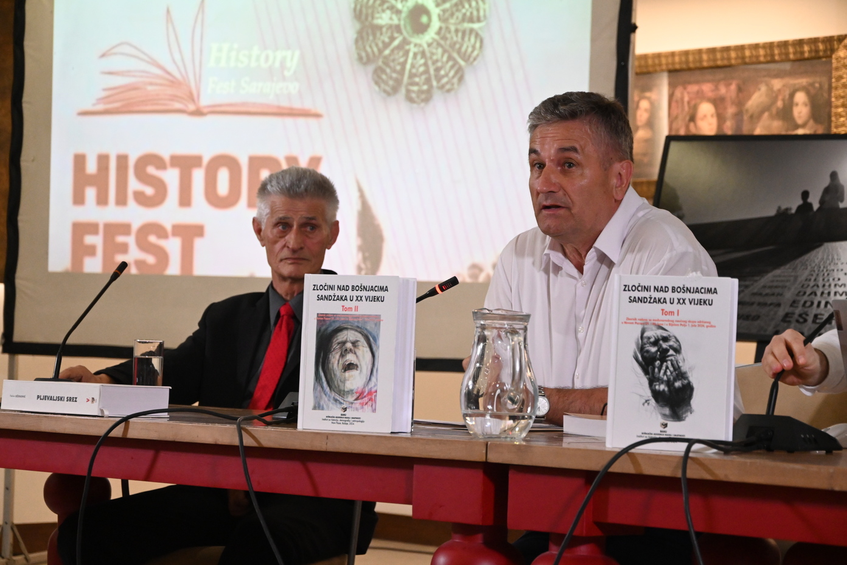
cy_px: 282
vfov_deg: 13.0
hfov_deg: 19.5
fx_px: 2470
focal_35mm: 105
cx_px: 424
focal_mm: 70
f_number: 5.3
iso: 3200
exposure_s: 1/100
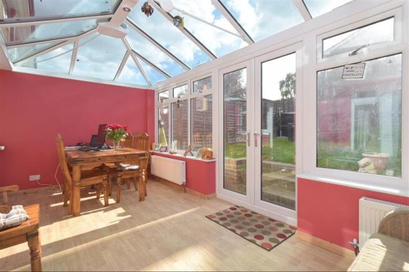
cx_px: 204
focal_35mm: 16
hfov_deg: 95.0
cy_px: 136
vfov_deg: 72.0
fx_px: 187
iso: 400
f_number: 14
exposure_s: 1/200
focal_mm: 11
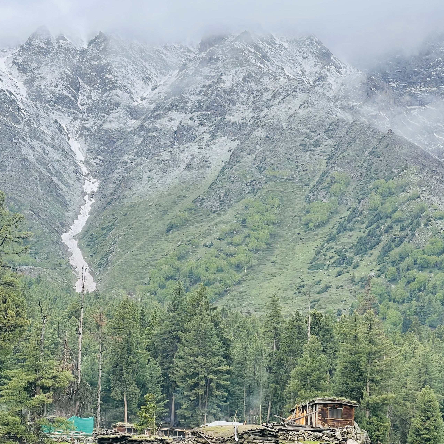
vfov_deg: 19.4
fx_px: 1292
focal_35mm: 89
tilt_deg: +8.6
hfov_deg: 19.5
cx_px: 222
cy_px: 324
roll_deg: -2.5
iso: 20
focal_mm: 7.5
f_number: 2.2
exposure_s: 1/169
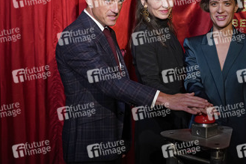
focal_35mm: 59
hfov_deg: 33.7
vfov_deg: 22.9
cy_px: 55
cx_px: 161
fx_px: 403
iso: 1600
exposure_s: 1/100
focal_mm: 43
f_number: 4
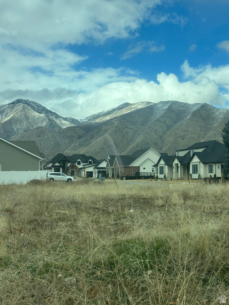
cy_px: 152
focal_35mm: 48
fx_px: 423
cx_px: 114
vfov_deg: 39.7
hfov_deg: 30.3
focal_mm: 6.86
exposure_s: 1/1242
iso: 64
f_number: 1.78
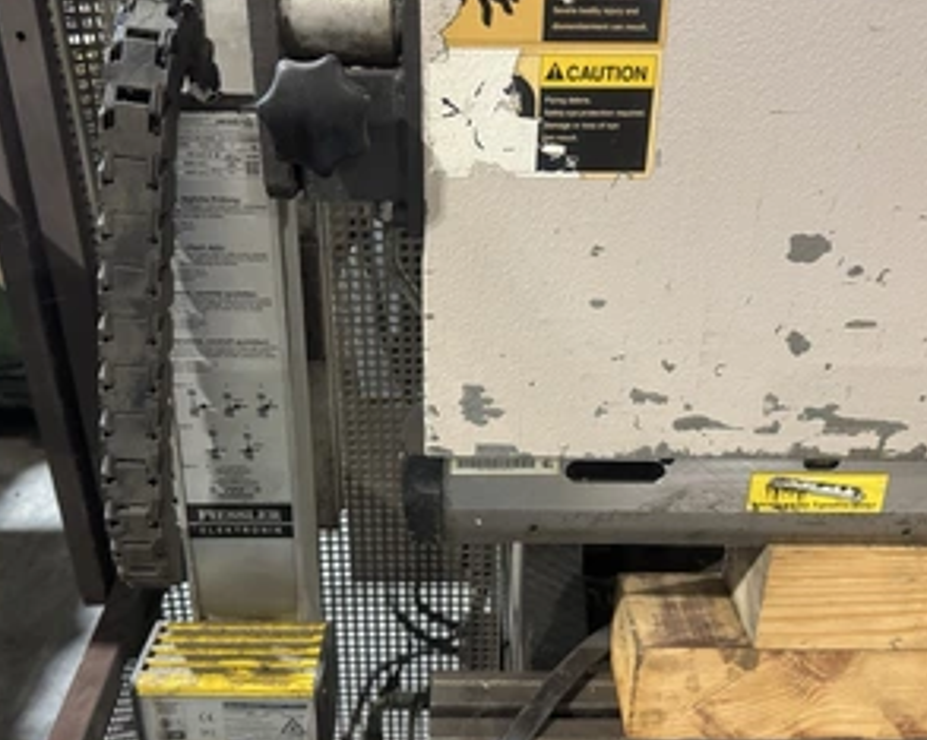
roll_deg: -0.3
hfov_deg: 55.7
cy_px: 376
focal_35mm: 32
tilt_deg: -25.8
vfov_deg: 45.7
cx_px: 459
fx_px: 877
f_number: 1.78
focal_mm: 6.76
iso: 800
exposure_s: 1/60
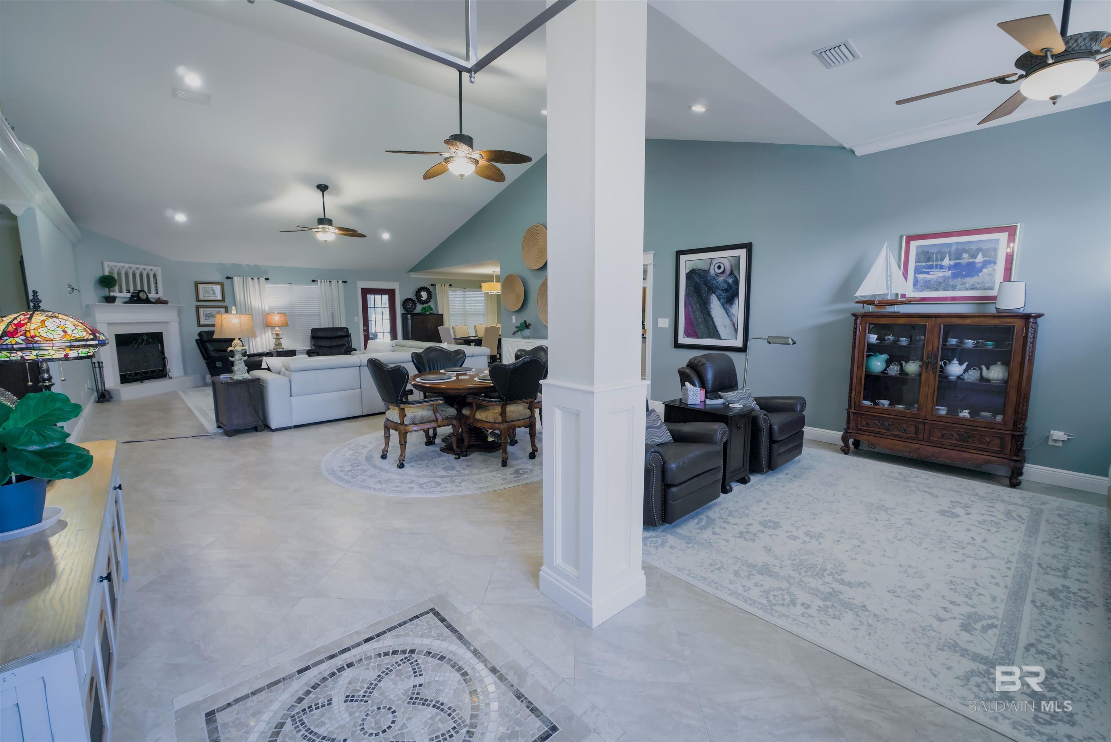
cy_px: 371
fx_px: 463
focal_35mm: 15
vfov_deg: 77.4
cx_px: 556
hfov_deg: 100.4
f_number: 5
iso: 320
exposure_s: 1/30
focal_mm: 10
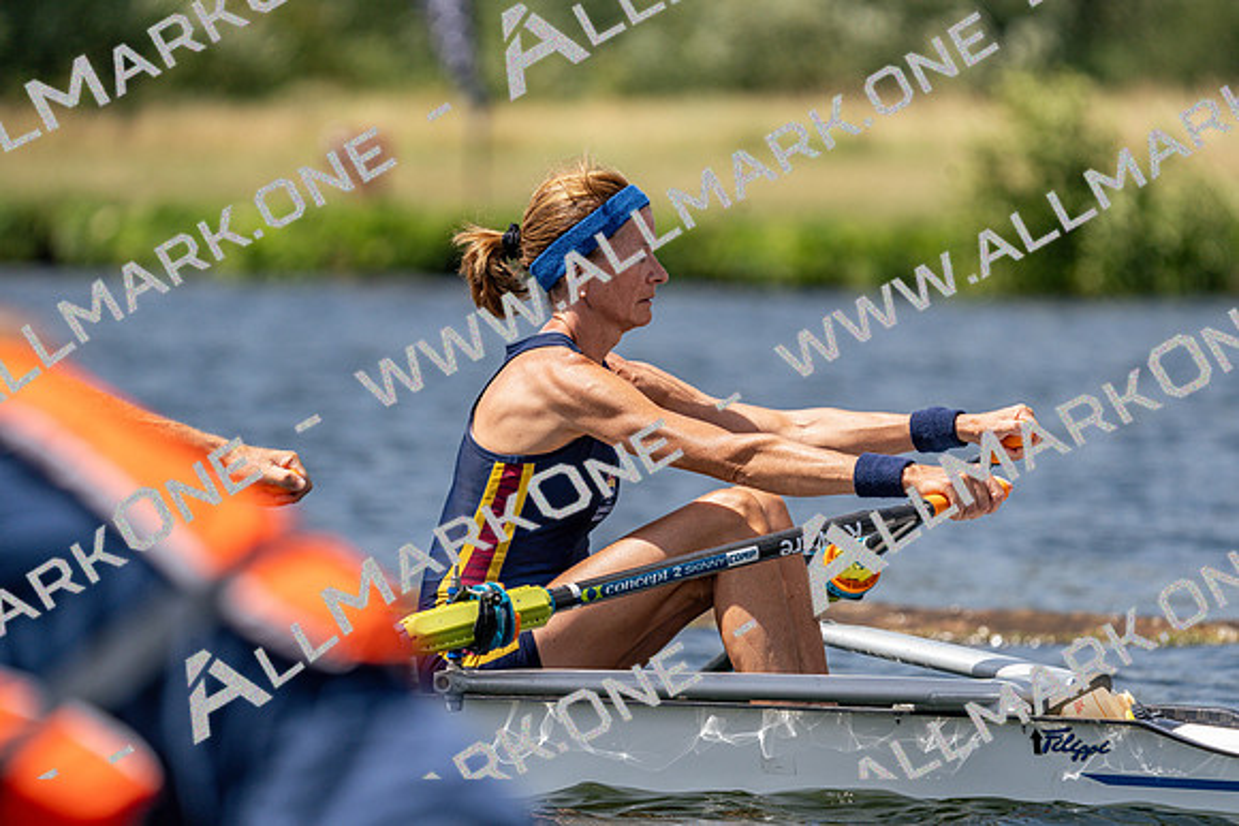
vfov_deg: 3.4
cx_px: 620
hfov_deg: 5.2
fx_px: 13769
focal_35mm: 400
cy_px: 413
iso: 250
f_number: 6.3
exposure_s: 1/2000
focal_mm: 400
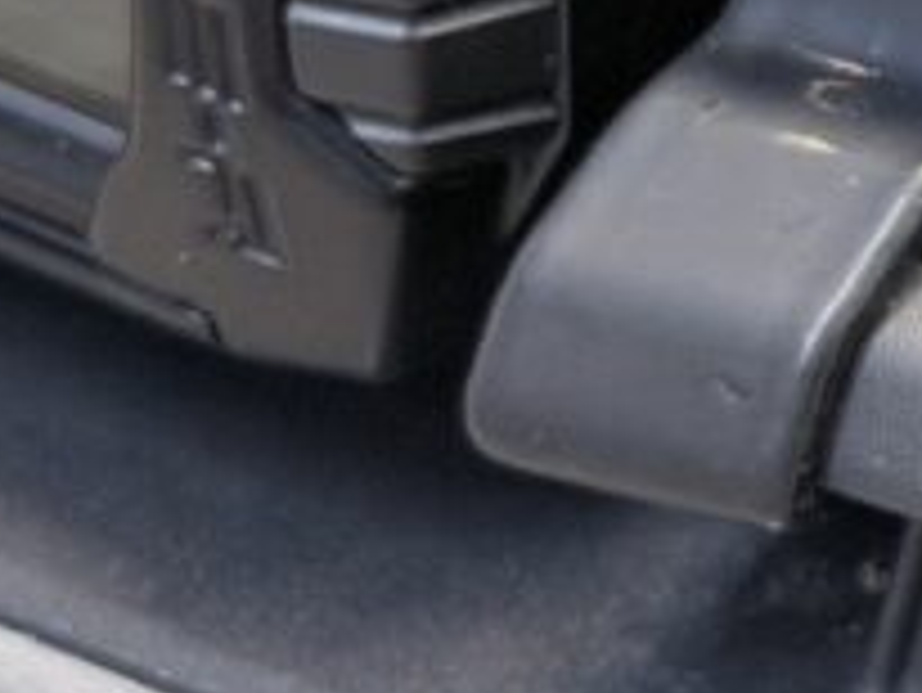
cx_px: 2159
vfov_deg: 6.1
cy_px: -342
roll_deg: -2.9
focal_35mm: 240
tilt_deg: -26.1
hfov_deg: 7.7
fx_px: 6396
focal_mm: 6.76
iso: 64
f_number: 1.78
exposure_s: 1/50
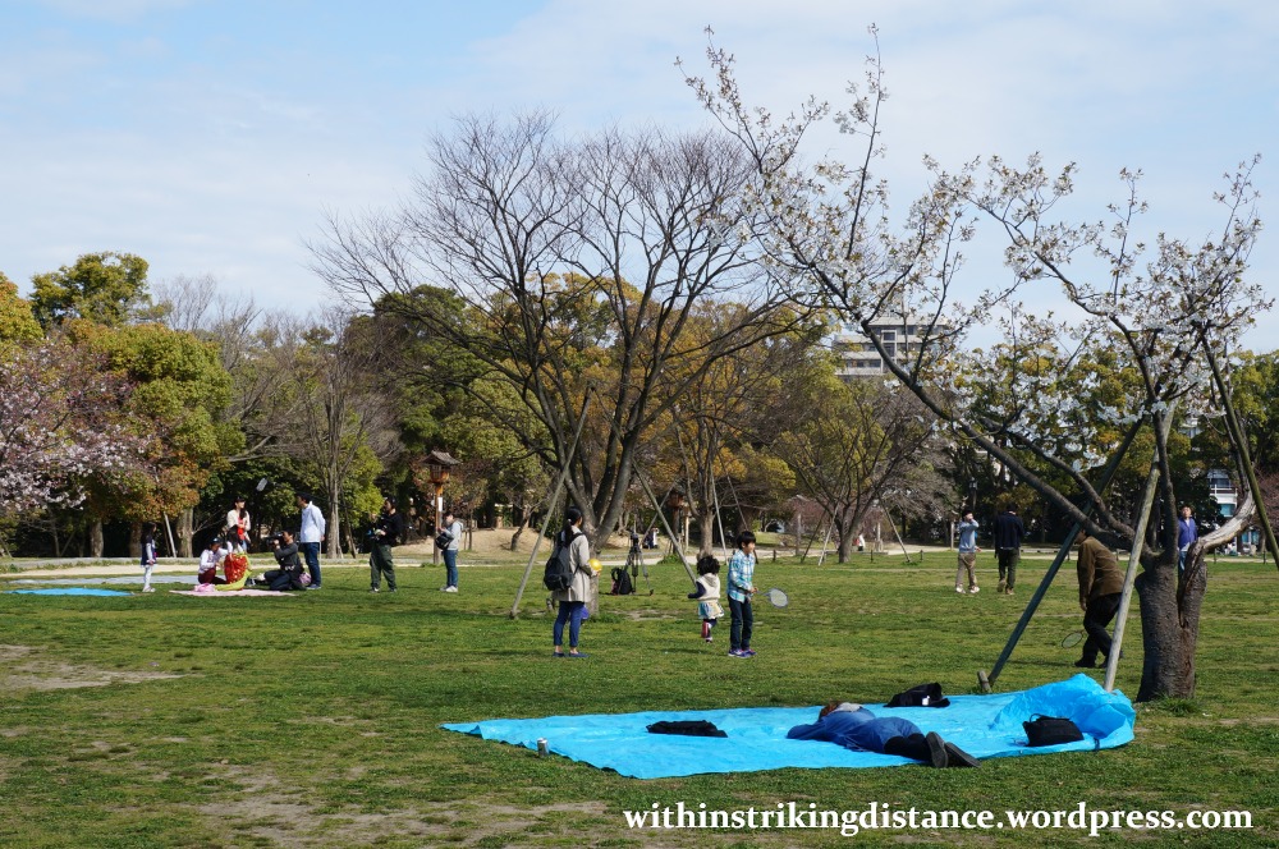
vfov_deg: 22.6
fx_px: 2129
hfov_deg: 33.4
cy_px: 424
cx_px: 640
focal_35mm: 60
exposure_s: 1/200
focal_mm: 40
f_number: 13
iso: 200
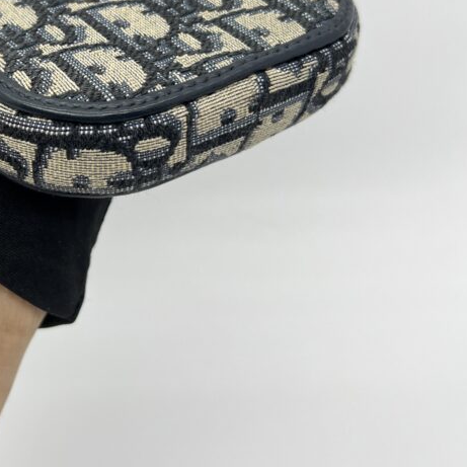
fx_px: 778
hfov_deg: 32.4
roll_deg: +1.8
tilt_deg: -36.2
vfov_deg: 32.9
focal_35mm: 51
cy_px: 127
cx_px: 90
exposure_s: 1/106
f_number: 1.5
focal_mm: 5.7
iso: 32
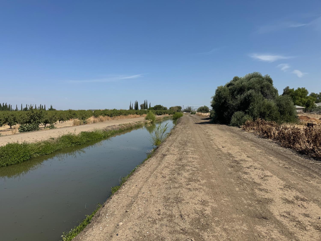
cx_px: 160
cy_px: 120
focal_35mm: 24
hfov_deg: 71.6
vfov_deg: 56.8
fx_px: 223
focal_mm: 6.76
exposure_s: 1/6410
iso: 80
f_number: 1.78
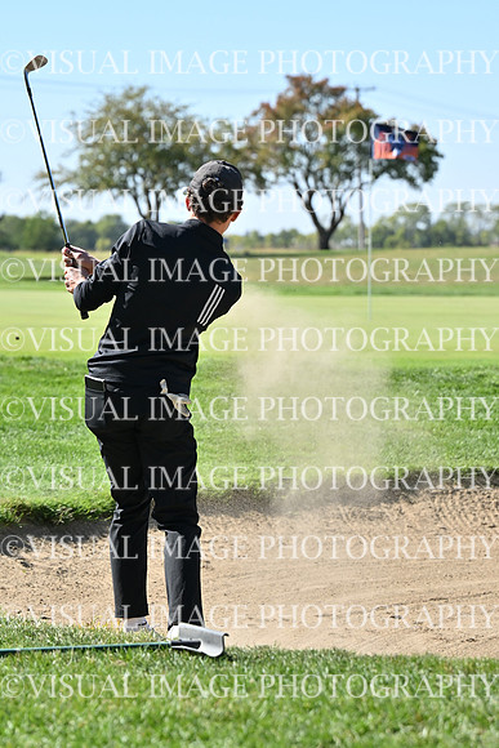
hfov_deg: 10.6
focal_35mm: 129
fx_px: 2680
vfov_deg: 15.9
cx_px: 250
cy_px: 374
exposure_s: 1/2000
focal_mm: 86
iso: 200
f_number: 4
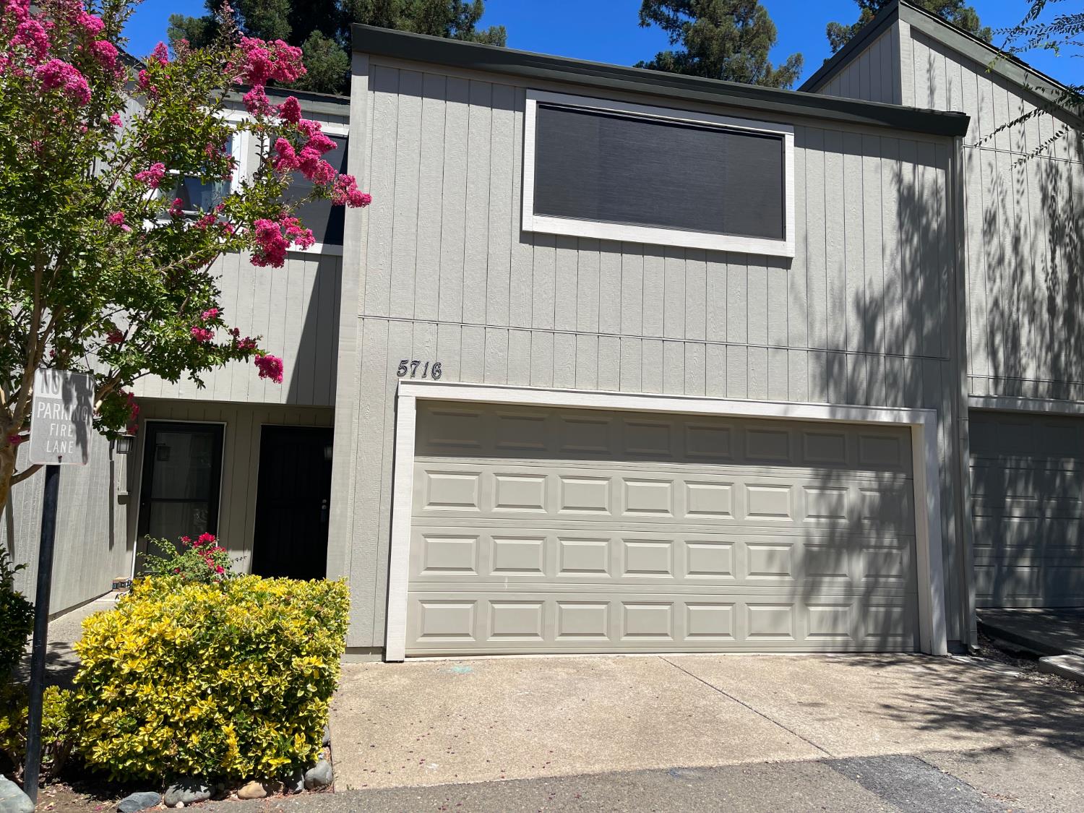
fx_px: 783
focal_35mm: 25
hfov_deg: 69.4
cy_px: 406
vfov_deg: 54.9
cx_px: 542
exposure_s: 1/3559
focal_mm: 5.1
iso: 32
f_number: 1.6
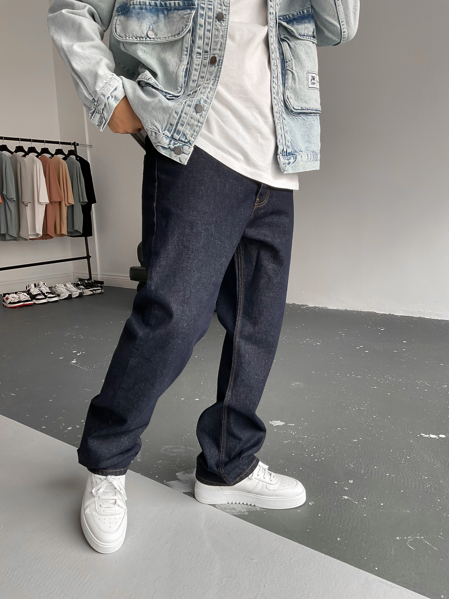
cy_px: 300
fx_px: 502
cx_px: 224
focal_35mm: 29
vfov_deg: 61.7
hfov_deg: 48.2
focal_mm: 3
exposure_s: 1/90
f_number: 1.8
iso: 64
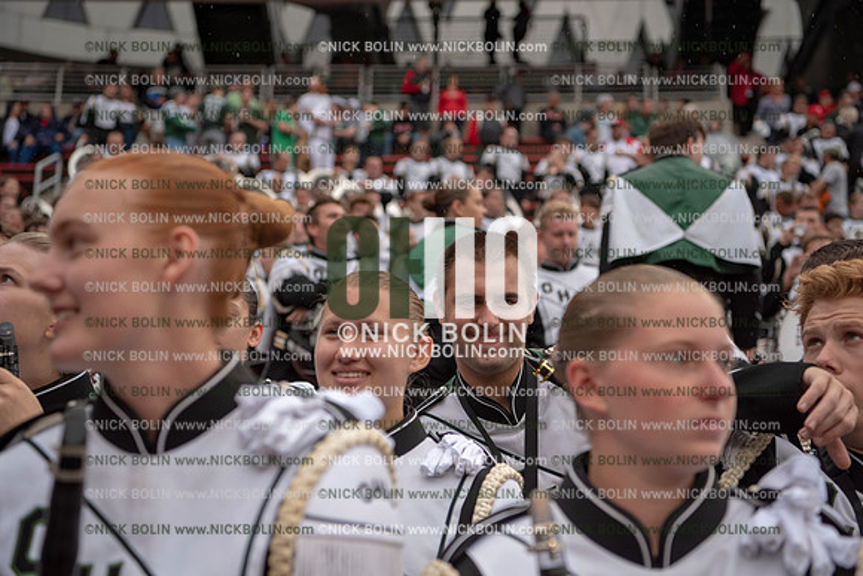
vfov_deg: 23.4
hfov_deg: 34.5
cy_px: 288
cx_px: 432
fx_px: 1391
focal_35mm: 58
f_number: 3.5
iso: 250
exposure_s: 1/800
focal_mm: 58
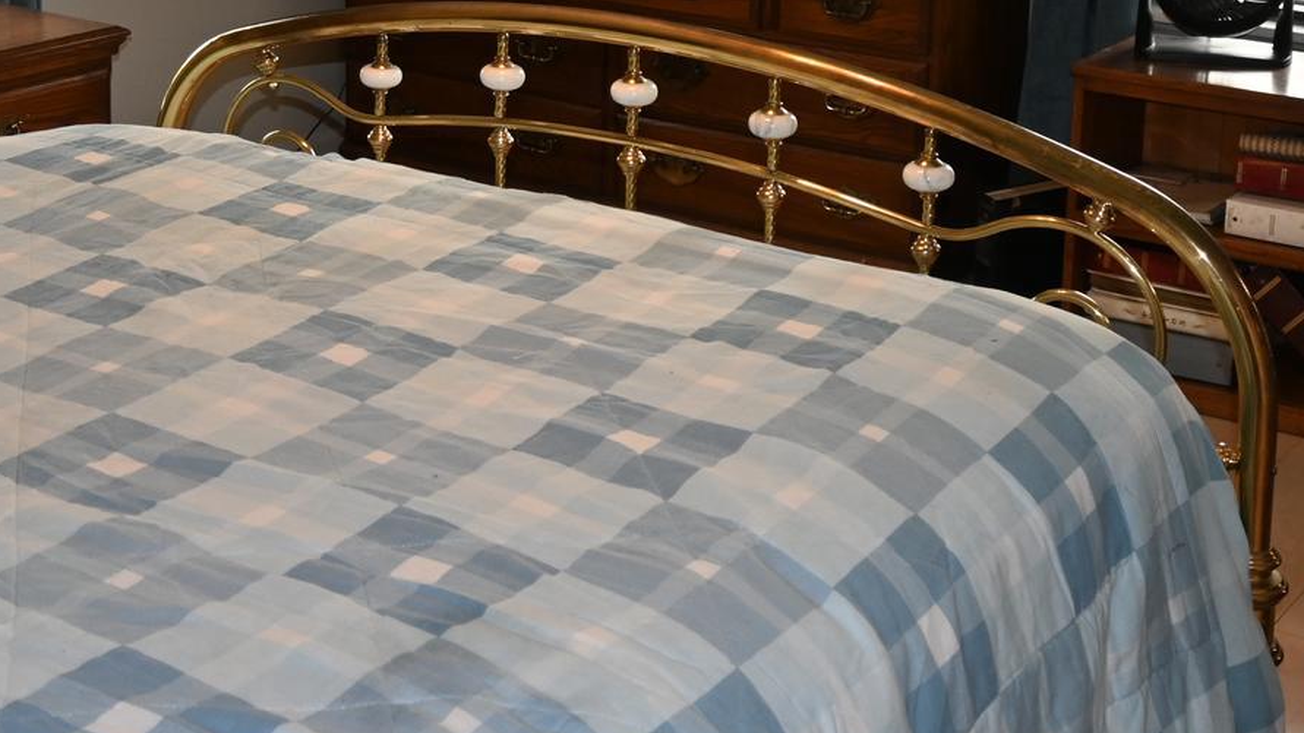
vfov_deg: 17.5
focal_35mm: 67
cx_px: 508
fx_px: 2310
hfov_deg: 31.4
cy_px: -34
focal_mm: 18.5
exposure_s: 1/80
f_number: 3.8
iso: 400
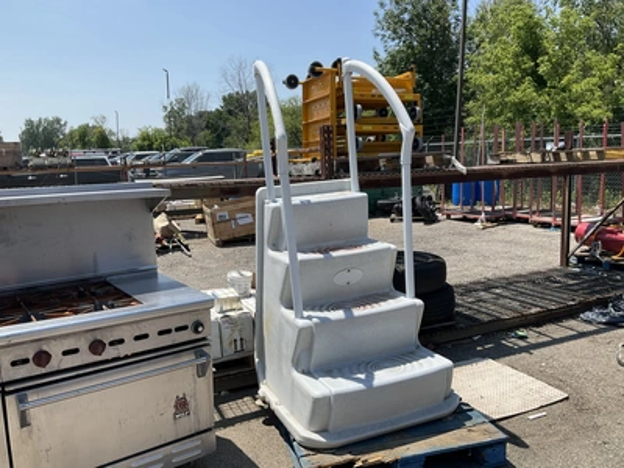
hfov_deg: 61.7
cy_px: 234
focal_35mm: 29
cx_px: 312
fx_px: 523
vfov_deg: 48.2
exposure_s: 1/1912
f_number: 1.8
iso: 25
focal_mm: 3
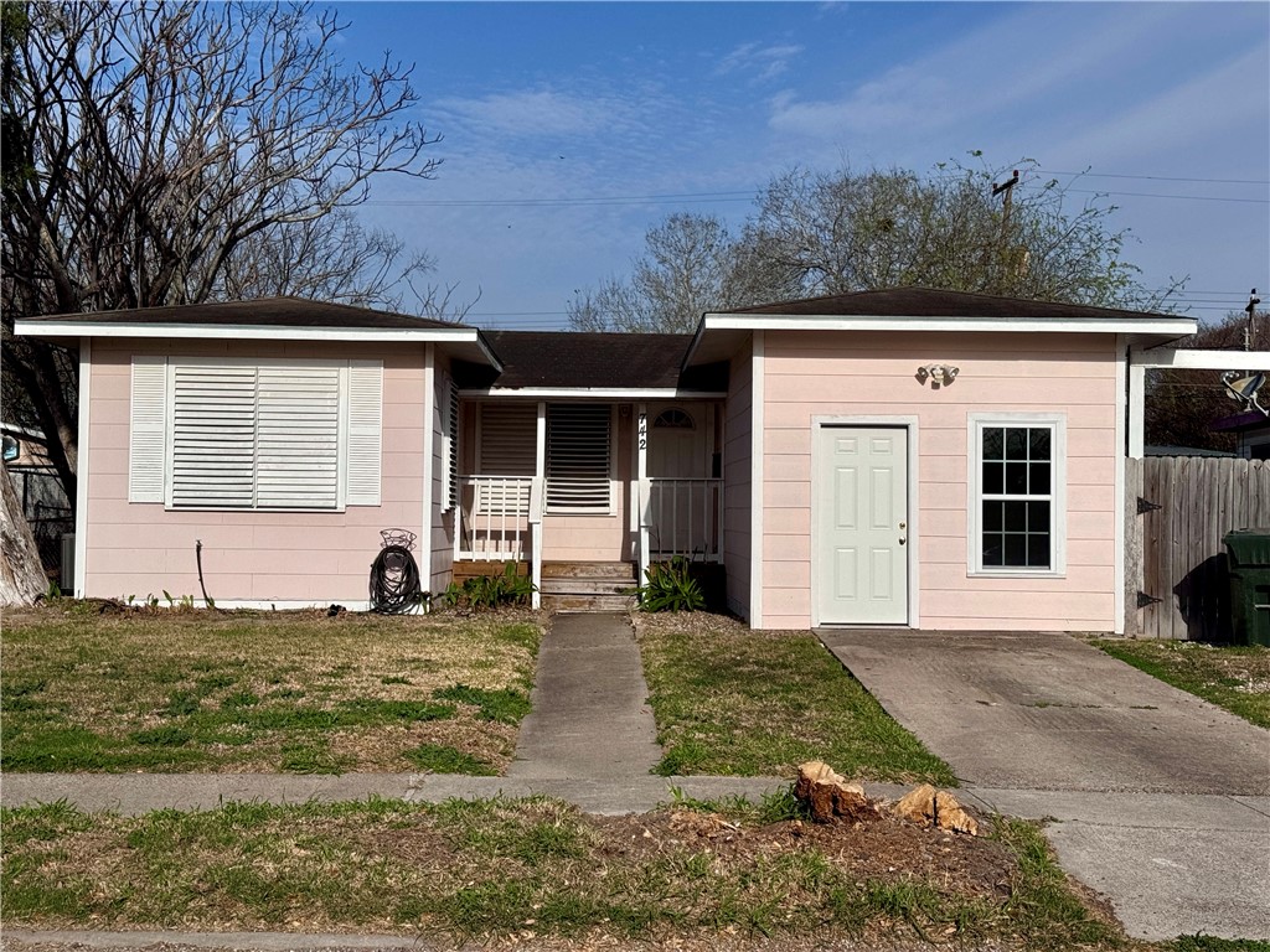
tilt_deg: +0.2
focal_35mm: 48
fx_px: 1761
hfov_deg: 39.7
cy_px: 476
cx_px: 635
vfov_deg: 30.3
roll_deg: -0.8
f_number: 1.78
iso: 64
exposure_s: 1/15385
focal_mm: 6.76
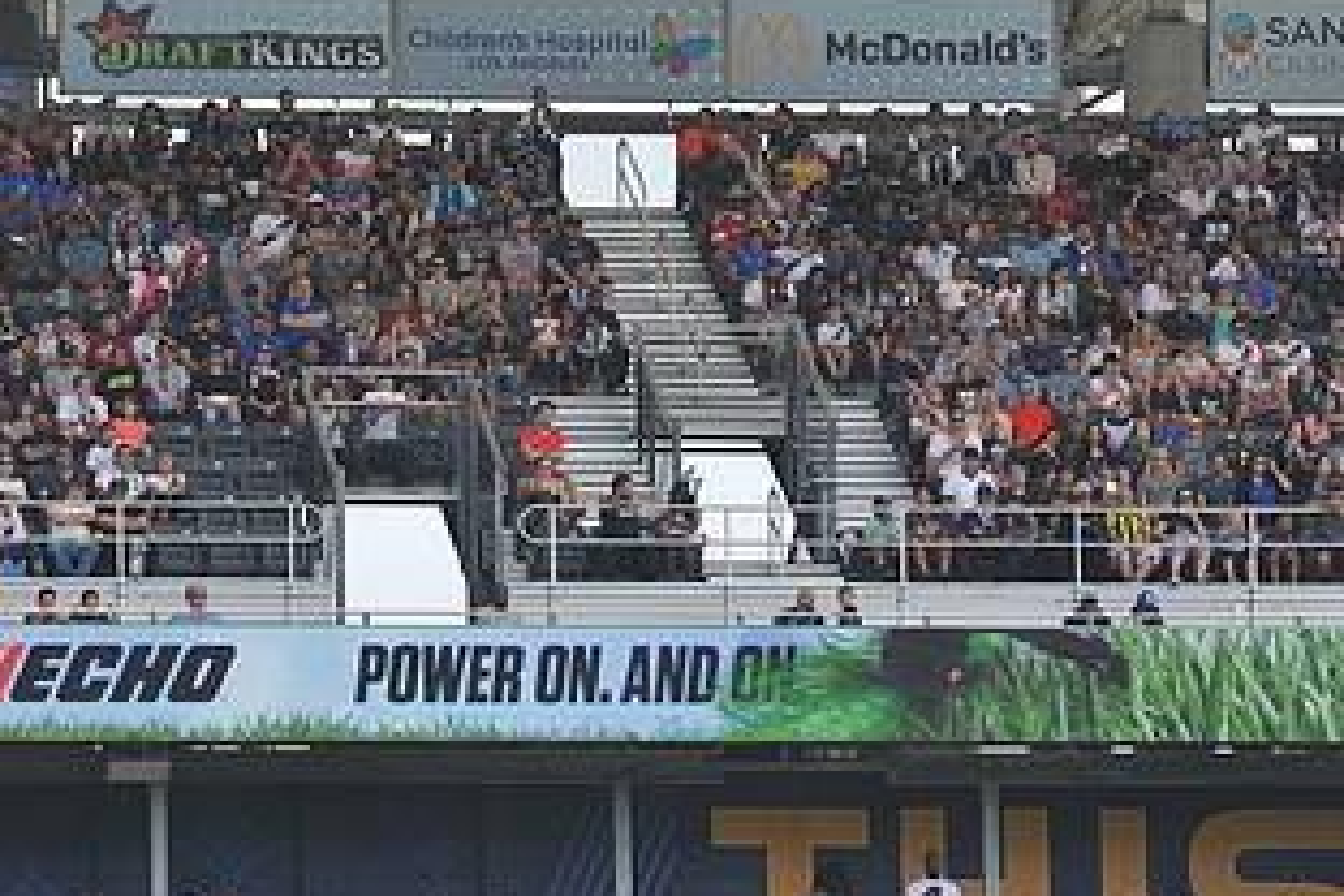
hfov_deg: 6.9
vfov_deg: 4.6
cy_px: 706
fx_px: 11087
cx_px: 526
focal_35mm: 297
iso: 250
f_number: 9
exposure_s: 1/320
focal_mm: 160
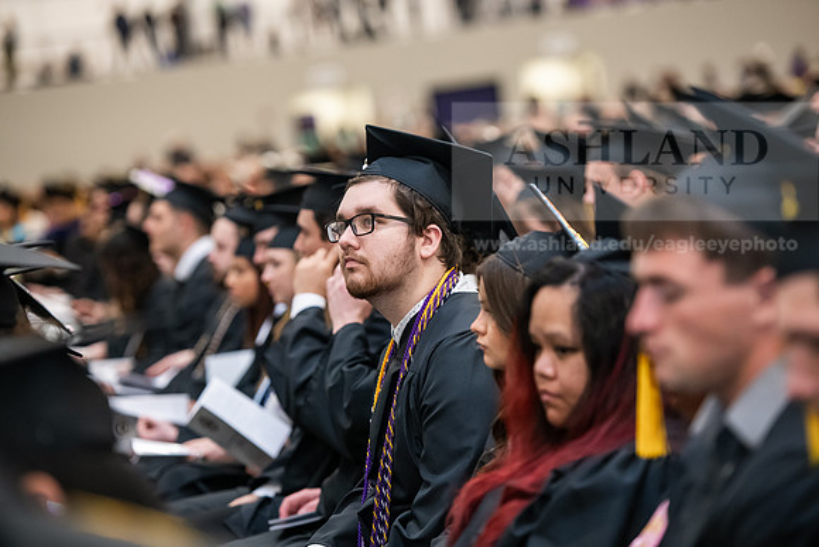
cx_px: 410
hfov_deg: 14.7
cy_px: 274
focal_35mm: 140
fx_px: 3186
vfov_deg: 9.8
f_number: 3.2
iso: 3200
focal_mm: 140
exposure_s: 1/200
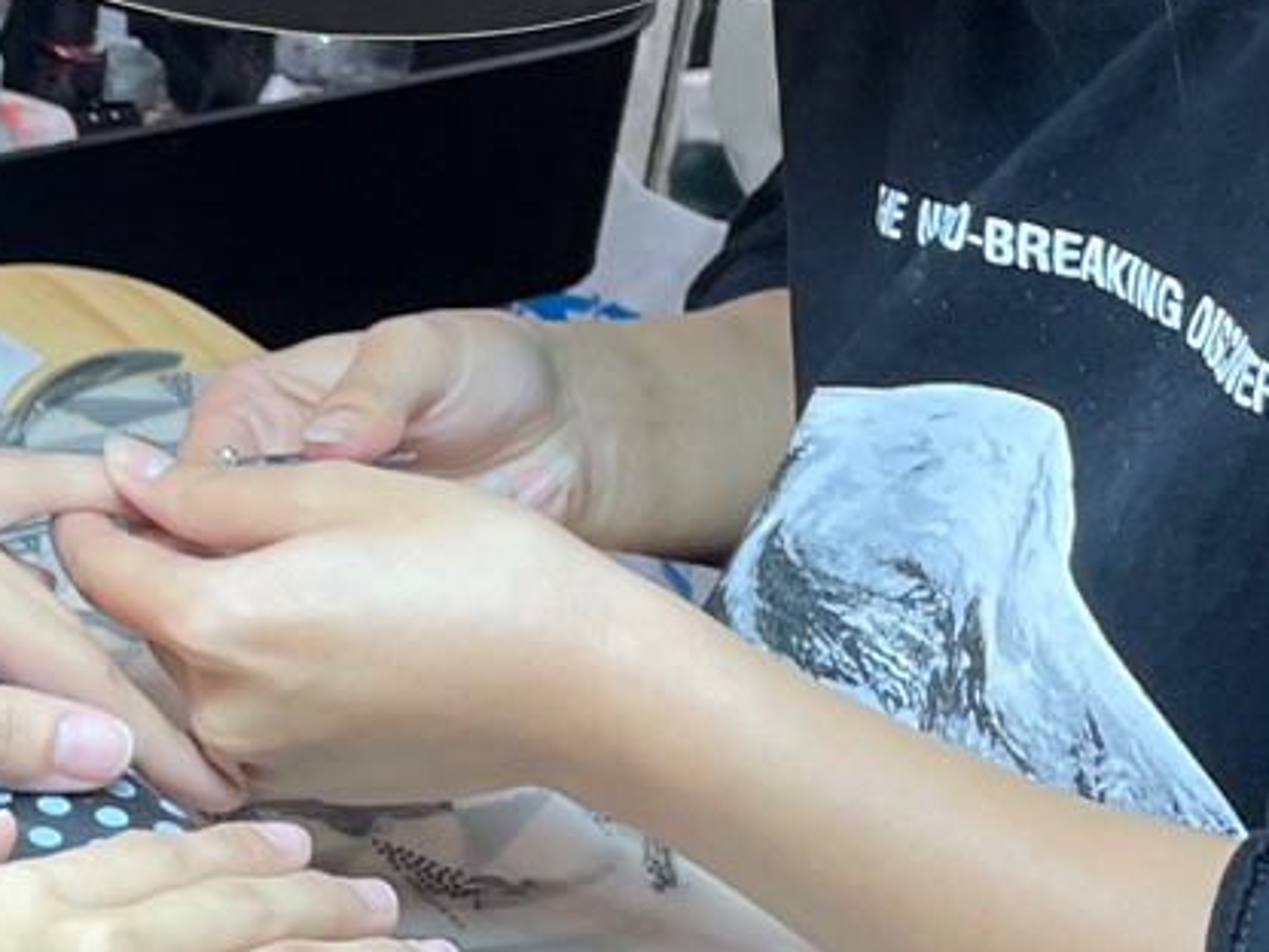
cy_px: 629
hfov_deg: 14.3
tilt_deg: -32.1
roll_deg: -0.2
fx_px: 4619
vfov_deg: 11.8
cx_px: -799
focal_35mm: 126
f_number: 1.6
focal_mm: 4.2
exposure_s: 1/100
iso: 100
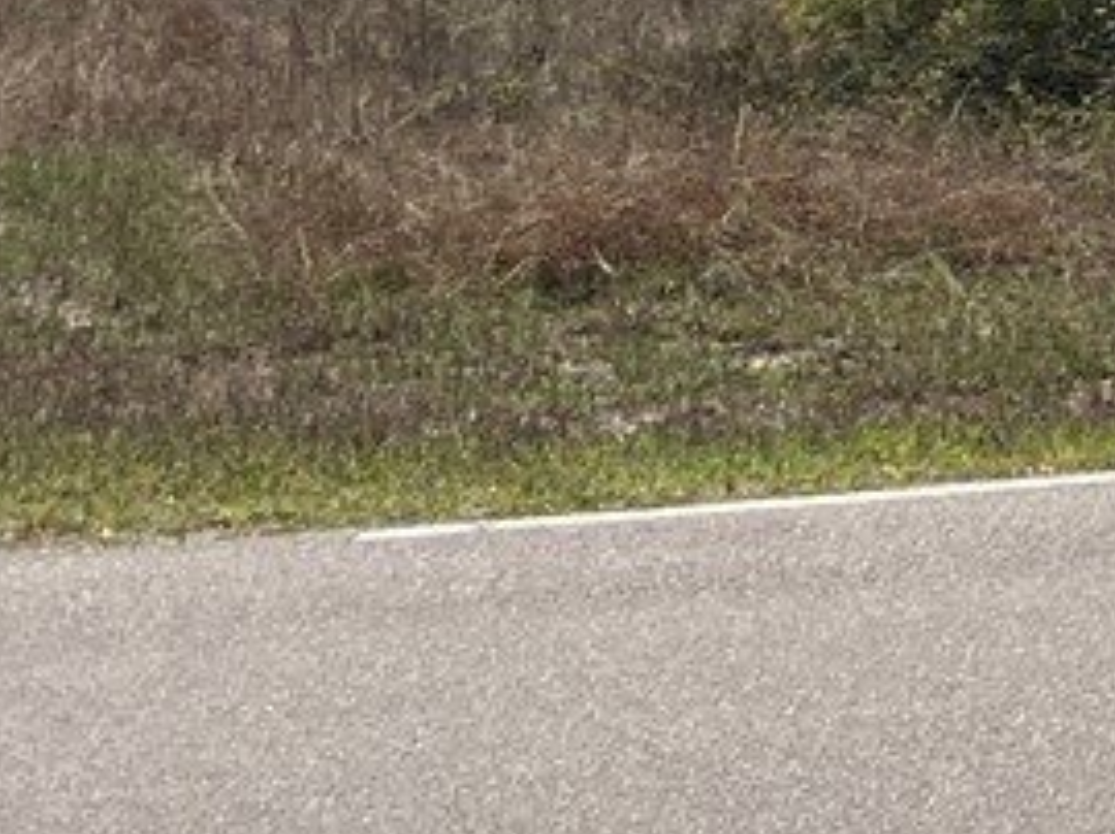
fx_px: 5342
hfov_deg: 11.2
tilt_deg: +0.8
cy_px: -256
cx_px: 1962
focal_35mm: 166
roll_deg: +1.0
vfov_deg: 8.8
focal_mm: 3.99
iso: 32
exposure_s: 1/2703
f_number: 1.8
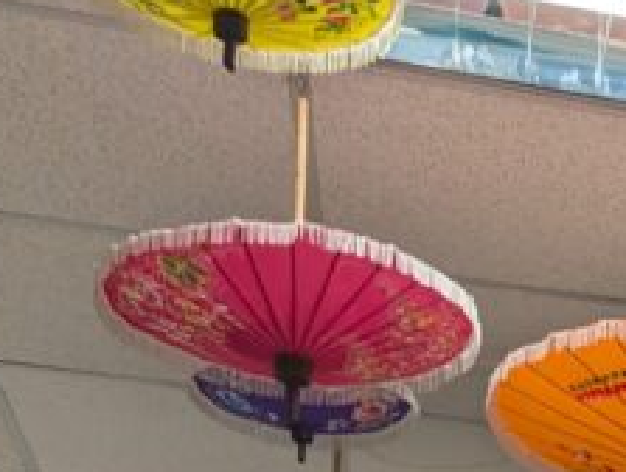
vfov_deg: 11.7
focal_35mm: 110
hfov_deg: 14.9
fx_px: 1992
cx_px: 1216
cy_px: 1024
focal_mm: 6.9
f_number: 1.68
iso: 51
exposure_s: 1/100
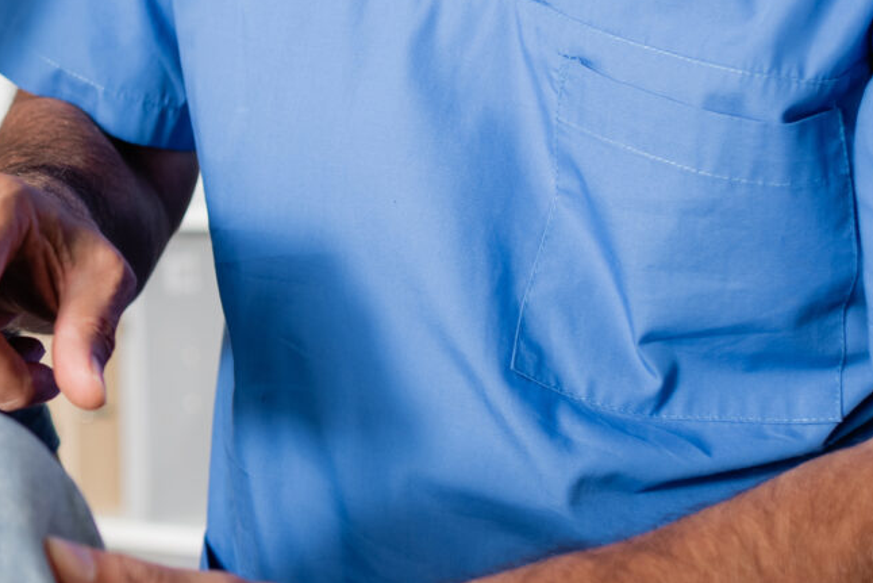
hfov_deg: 17.2
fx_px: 2692
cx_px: -285
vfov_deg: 12.3
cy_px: 213
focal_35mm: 111
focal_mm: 35
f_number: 2.8
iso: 125
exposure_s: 1/200
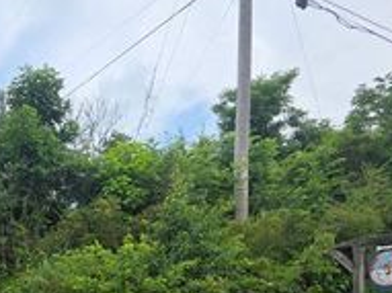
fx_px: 385
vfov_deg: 34.9
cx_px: 12
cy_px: 335
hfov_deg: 46.5
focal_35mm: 34
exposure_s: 1/1824
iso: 40
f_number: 1.9
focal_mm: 2.2
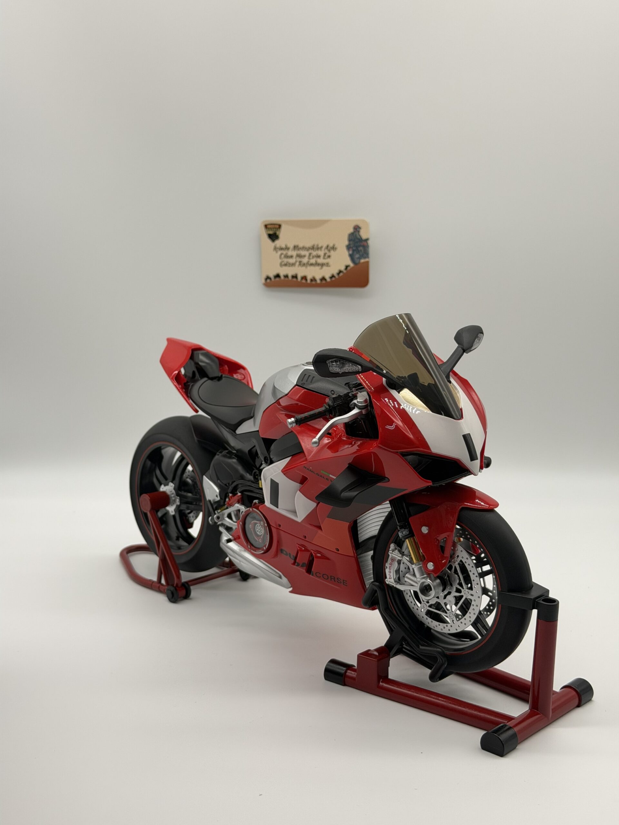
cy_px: 412
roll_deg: -1.2
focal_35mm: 48
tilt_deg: -12.0
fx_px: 1144
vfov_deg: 39.7
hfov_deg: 30.3
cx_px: 310
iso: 80
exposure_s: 1/420
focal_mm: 6.76
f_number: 1.78
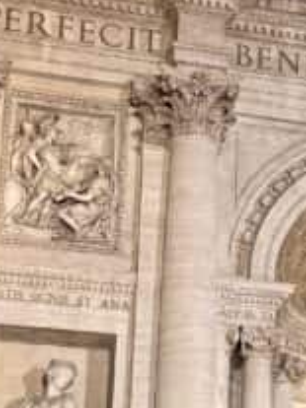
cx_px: 383
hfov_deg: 12.1
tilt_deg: +17.4
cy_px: 329
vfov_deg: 16.4
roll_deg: +0.2
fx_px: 1404
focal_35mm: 119
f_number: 1.78
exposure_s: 1/50
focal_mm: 6.76
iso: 640
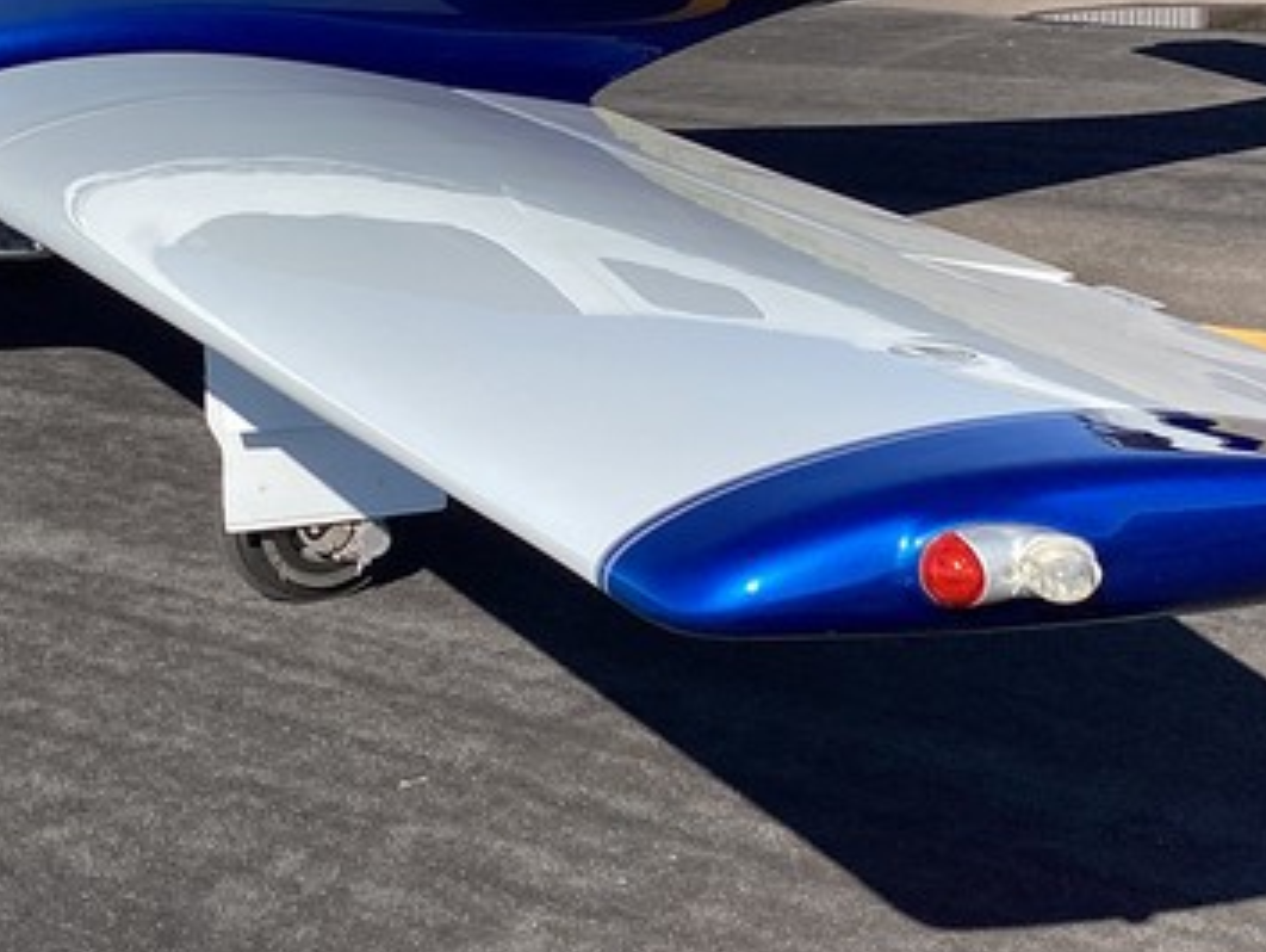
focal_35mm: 70
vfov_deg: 20.9
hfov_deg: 27.7
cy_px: 243
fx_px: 2562
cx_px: 554
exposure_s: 1/2092
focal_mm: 3.3
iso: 25
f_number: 2.4
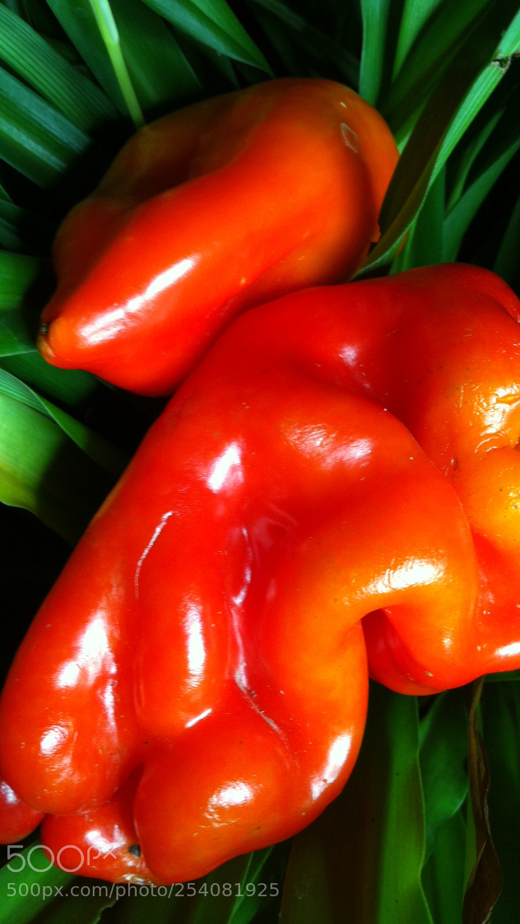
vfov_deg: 51.6
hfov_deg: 30.3
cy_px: 463
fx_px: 956
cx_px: 323
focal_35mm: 39
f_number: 2.8
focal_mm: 3.85
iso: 80
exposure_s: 1/15
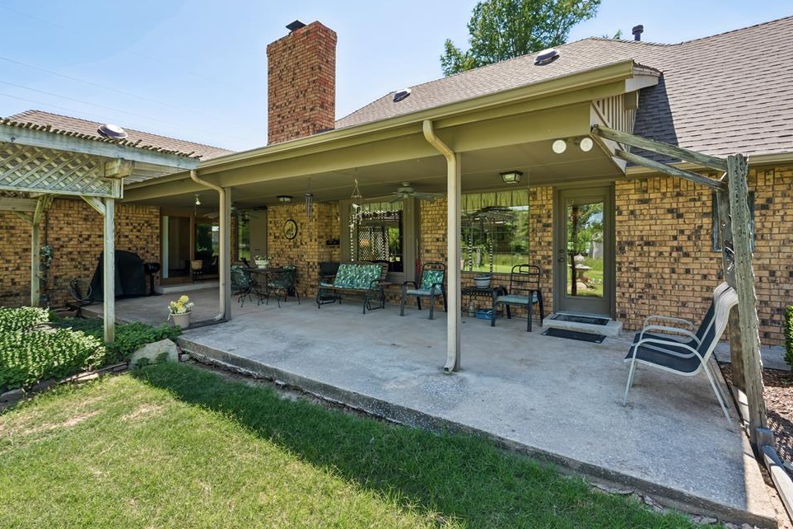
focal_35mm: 17
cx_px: 397
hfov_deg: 93.3
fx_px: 374
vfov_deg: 70.4
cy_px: 250
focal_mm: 16
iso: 200
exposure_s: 1/60
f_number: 8
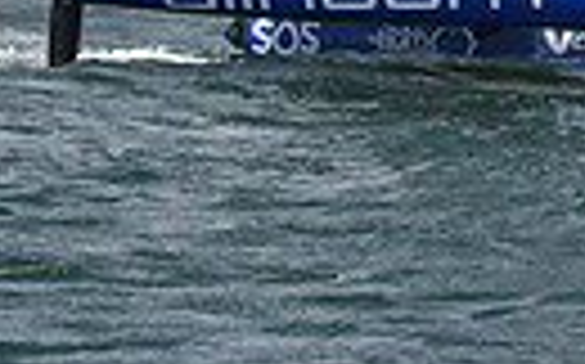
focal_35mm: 386
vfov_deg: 3.3
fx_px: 6149
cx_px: 506
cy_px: -926
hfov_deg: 5.4
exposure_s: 1/1250
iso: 250
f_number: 8
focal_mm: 85
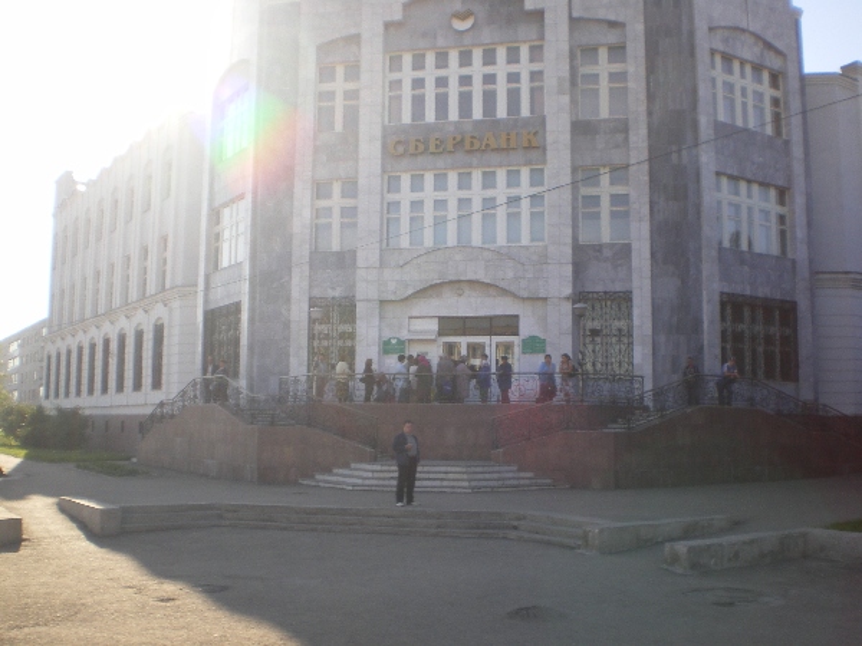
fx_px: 946
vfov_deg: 37.7
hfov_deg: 49.0
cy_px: 323
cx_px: 431
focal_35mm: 38
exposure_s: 1/200
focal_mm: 6.3
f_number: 4.6
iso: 64
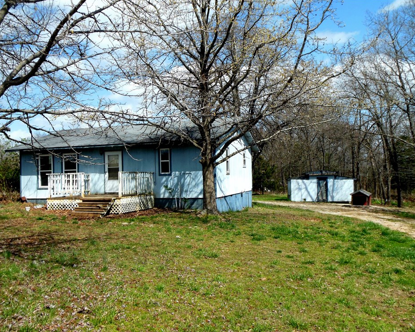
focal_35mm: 31
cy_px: 168
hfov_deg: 57.2
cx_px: 202
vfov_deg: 47.1
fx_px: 381
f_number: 3.3
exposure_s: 1/1250
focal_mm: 5.2
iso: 125
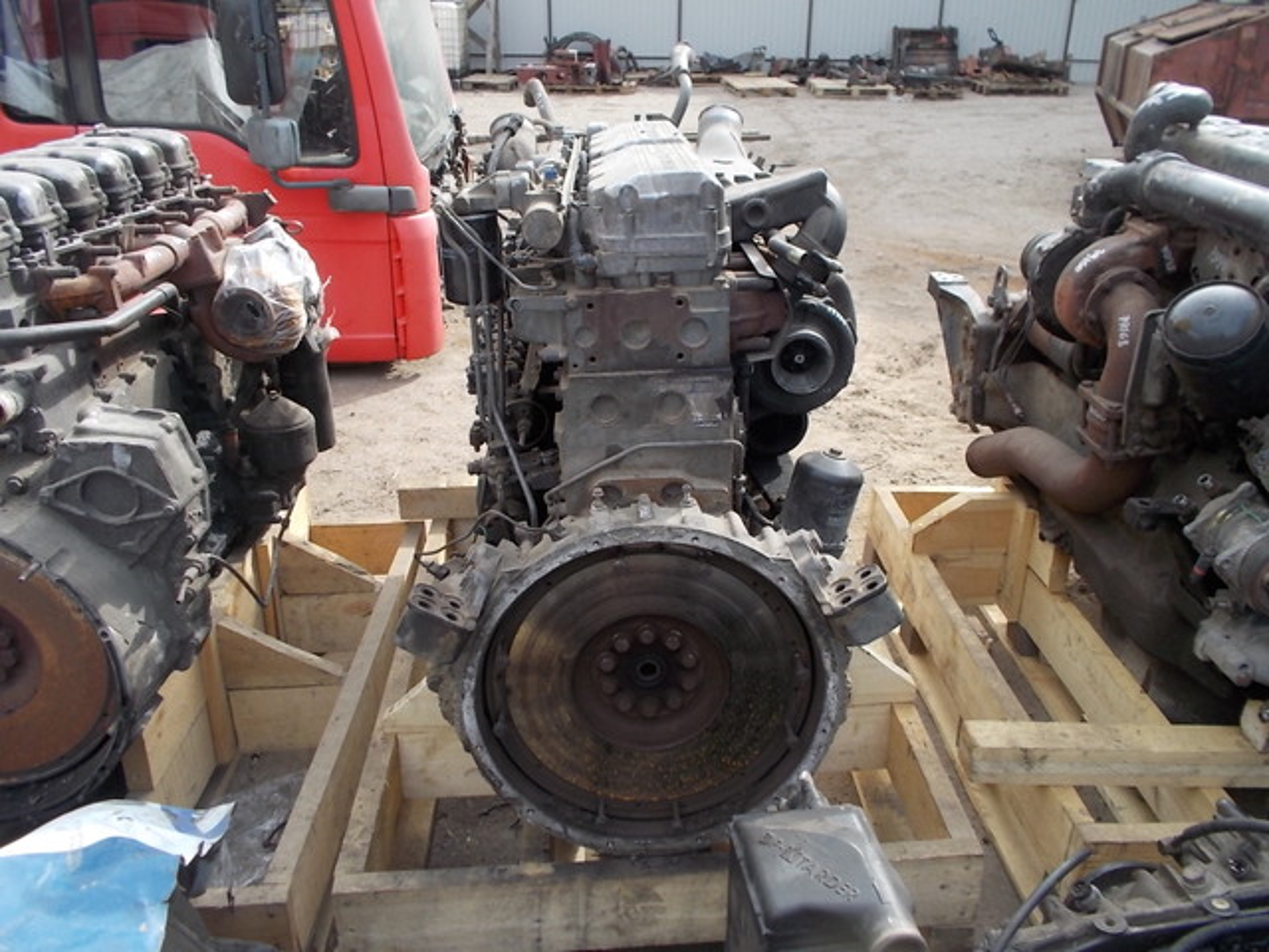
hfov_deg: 61.7
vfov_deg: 48.2
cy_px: 476
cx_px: 634
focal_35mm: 29
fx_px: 1063
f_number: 3.3
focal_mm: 4.1
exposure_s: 1/200
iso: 80
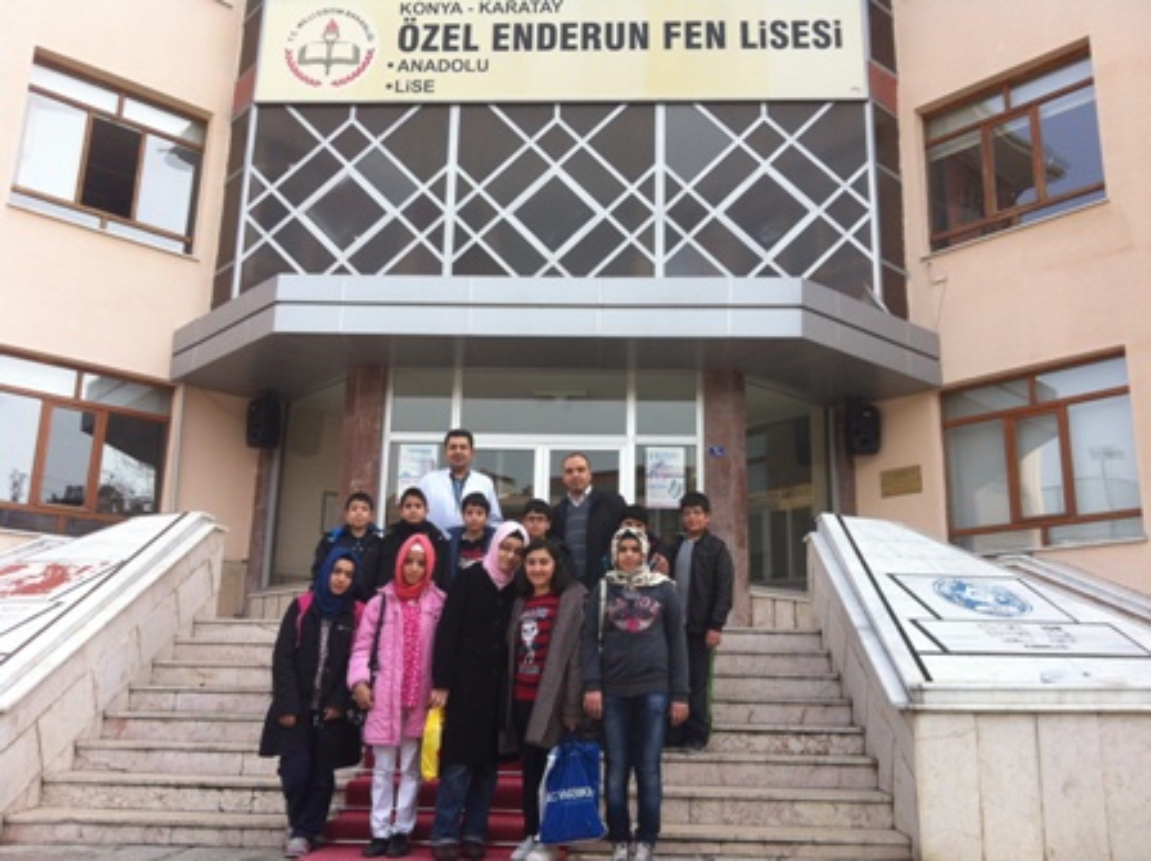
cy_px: 430
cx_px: 576
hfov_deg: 52.7
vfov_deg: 40.6
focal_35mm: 35
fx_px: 1163
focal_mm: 3.85
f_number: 2.8
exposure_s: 1/479
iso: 80
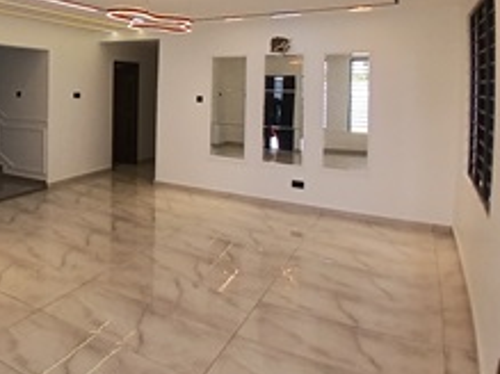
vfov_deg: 44.8
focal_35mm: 30
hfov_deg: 53.7
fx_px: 433
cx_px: 66
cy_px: 83
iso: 80
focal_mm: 1.4
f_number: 2.2
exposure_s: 1/100
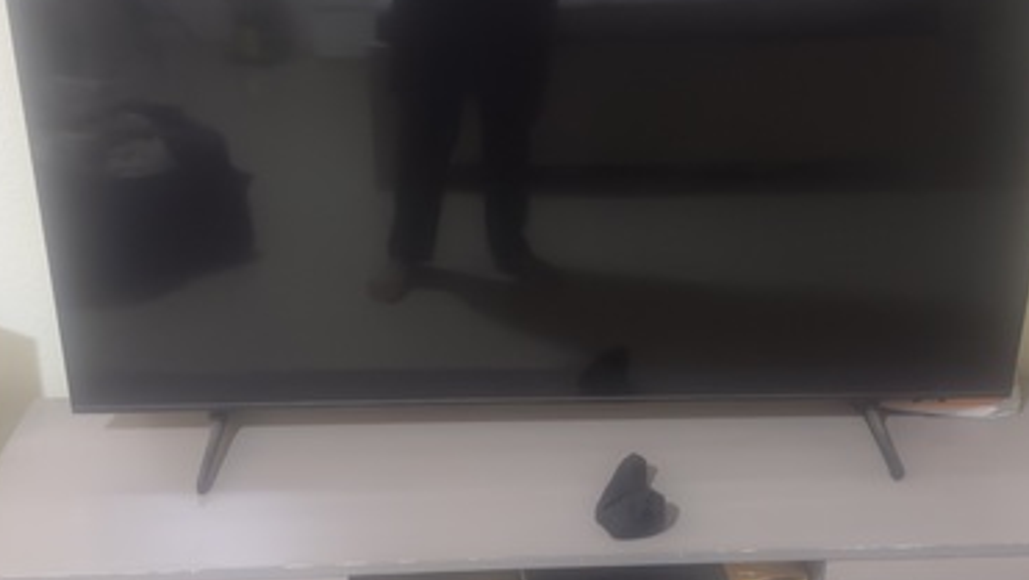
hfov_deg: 43.7
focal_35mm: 47
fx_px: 1283
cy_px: 257
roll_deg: -0.1
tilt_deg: -23.3
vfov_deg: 25.4
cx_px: 548
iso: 800
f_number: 1.78
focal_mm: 6.76
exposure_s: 1/24
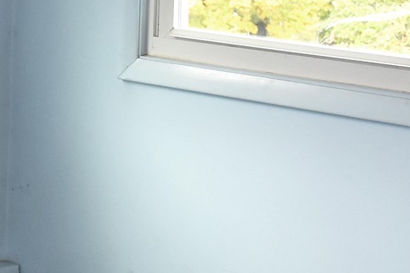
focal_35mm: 153
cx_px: -28
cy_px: -137
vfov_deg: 8.8
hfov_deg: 13.2
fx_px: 1742
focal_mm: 18
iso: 640
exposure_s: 1/60
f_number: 4
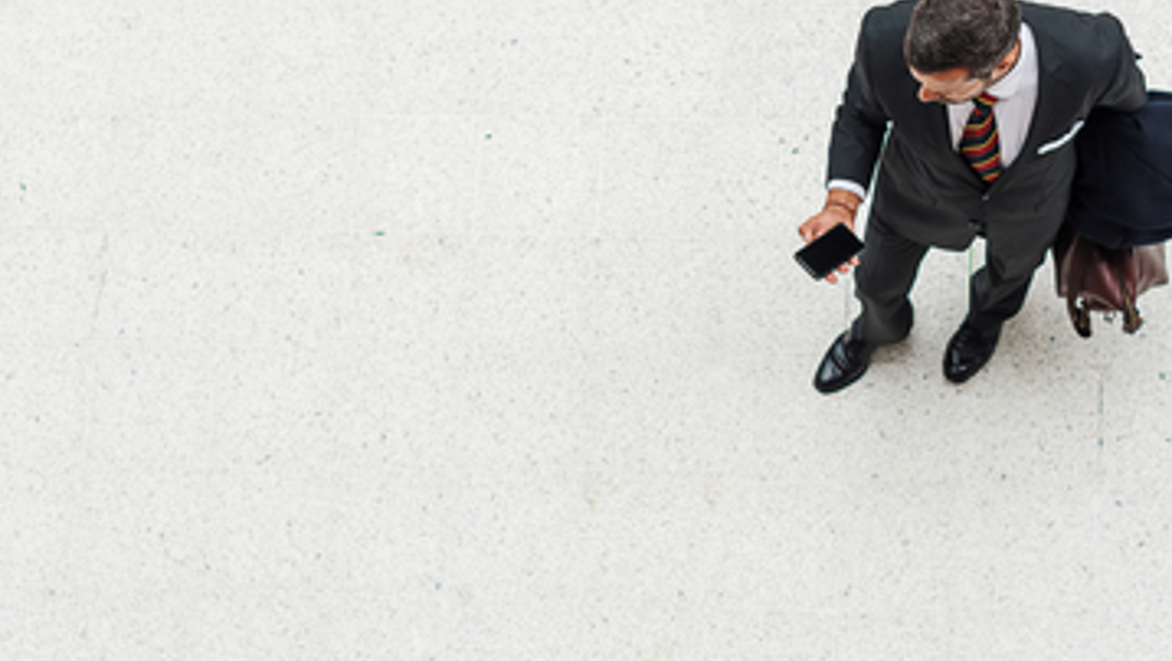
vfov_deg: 15.3
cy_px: 380
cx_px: 640
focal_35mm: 79
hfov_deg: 26.8
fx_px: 2457
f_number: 2.8
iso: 320
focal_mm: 50
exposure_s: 1/200
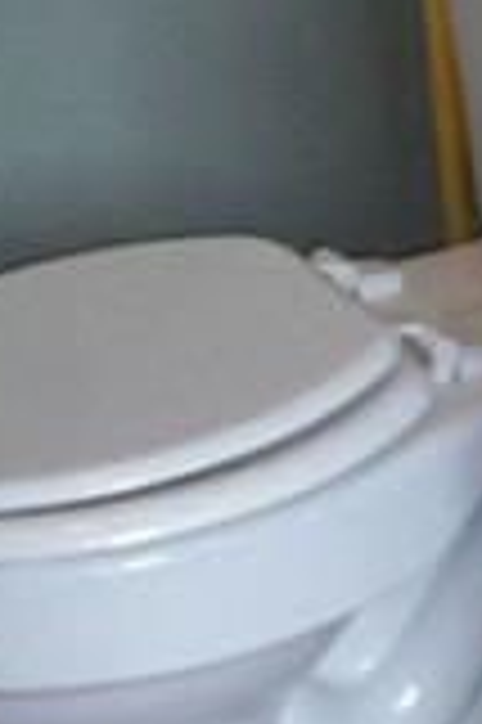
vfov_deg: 11.0
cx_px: 1122
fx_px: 3703
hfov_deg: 7.1
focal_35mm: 184
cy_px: -85
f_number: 2.8
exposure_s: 1/45
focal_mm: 6.2
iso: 160
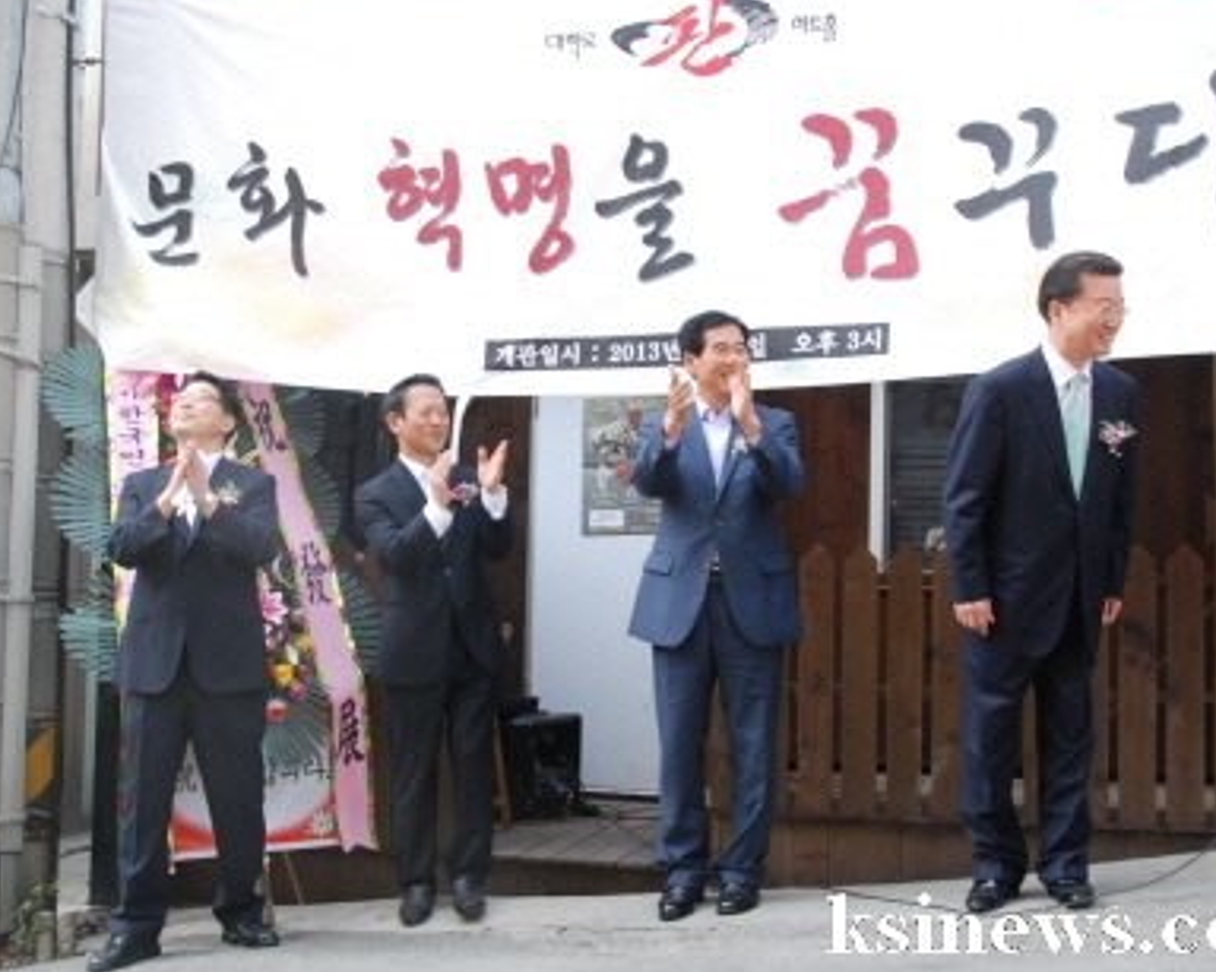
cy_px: 497
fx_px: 1583
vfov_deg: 34.1
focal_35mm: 44
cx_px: 649
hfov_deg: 42.0
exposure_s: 1/200
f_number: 7.1
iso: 800
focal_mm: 24
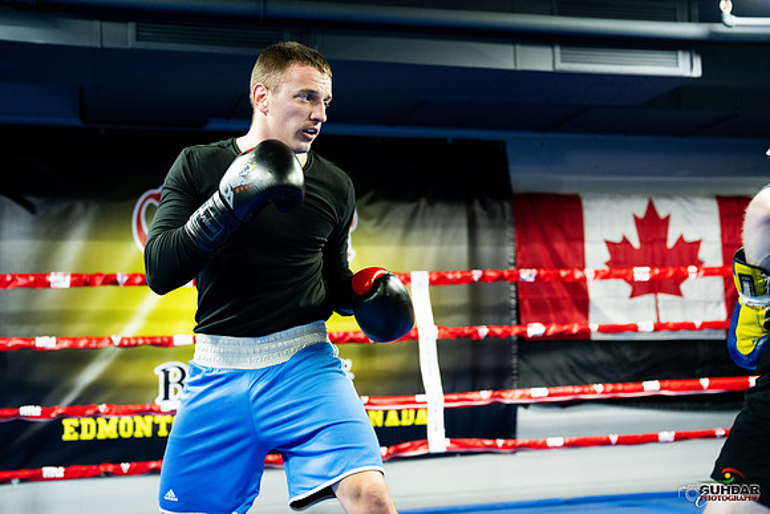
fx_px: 1070
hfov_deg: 39.6
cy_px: 257
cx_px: 385
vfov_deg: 27.0
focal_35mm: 50
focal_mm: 50
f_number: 2.5
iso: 3200
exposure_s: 1/400
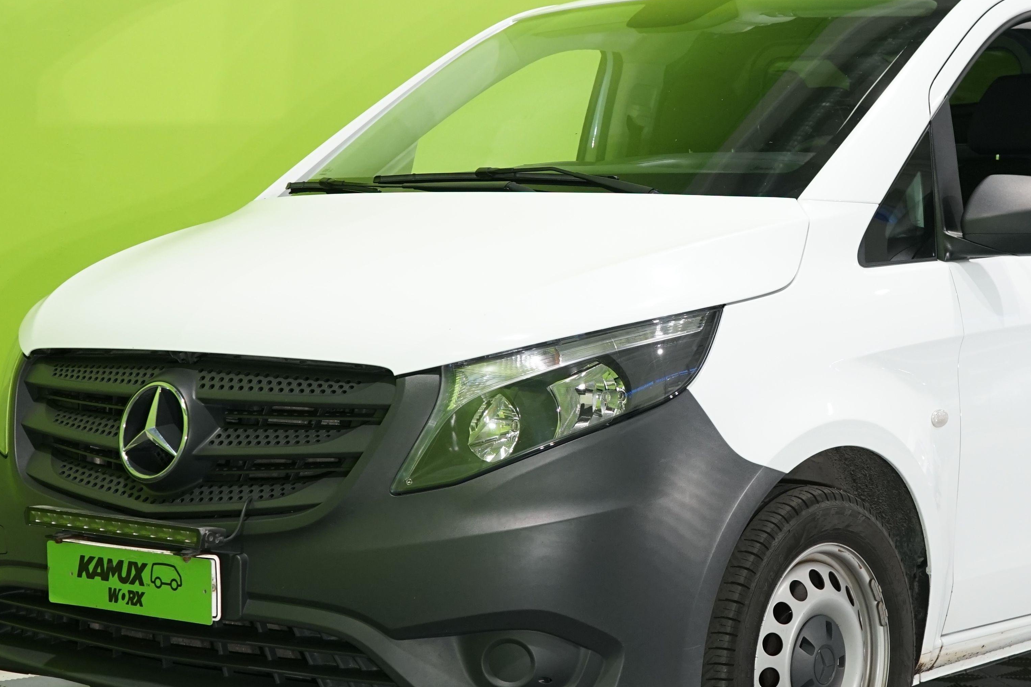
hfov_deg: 26.1
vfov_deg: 17.7
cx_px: 712
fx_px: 2205
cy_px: 329
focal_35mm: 77
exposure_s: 1/30
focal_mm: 39
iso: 800
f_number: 5.6
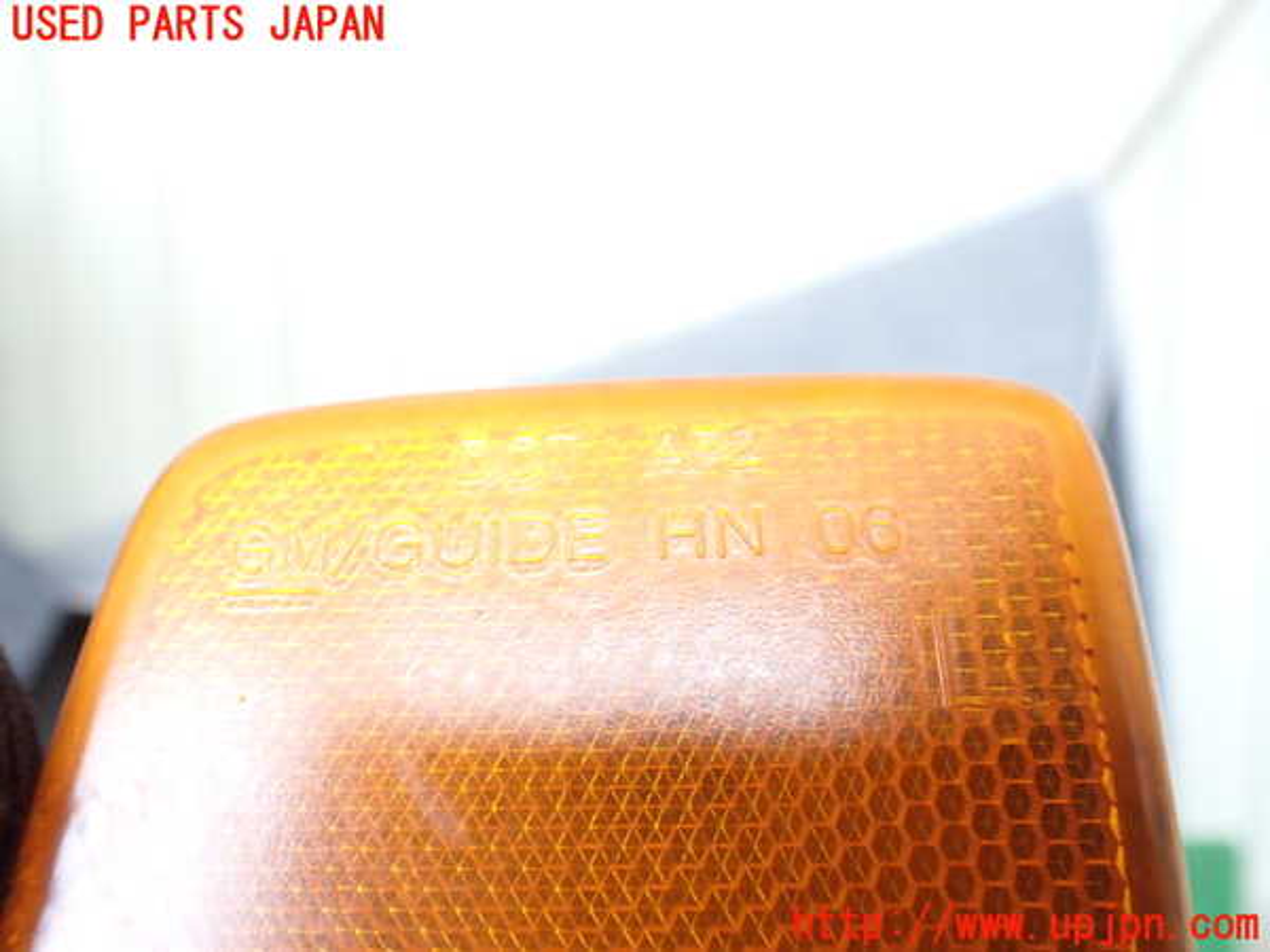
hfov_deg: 60.0
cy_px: 476
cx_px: 635
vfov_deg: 46.8
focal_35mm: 30
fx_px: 1101
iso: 200
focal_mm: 5.4
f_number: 2.3
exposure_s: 1/125
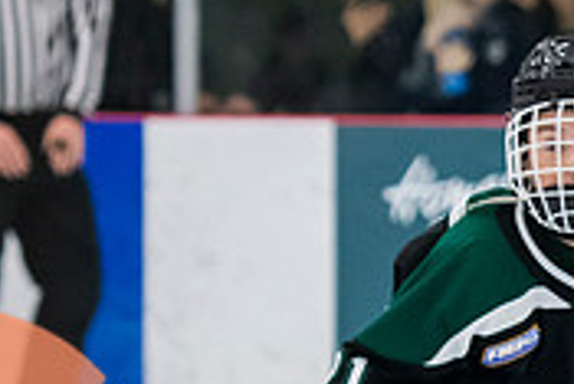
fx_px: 9447
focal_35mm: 592
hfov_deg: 3.5
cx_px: 636
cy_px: 561
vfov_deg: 2.3
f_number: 3.2
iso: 2000
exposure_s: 1/640
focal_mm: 116
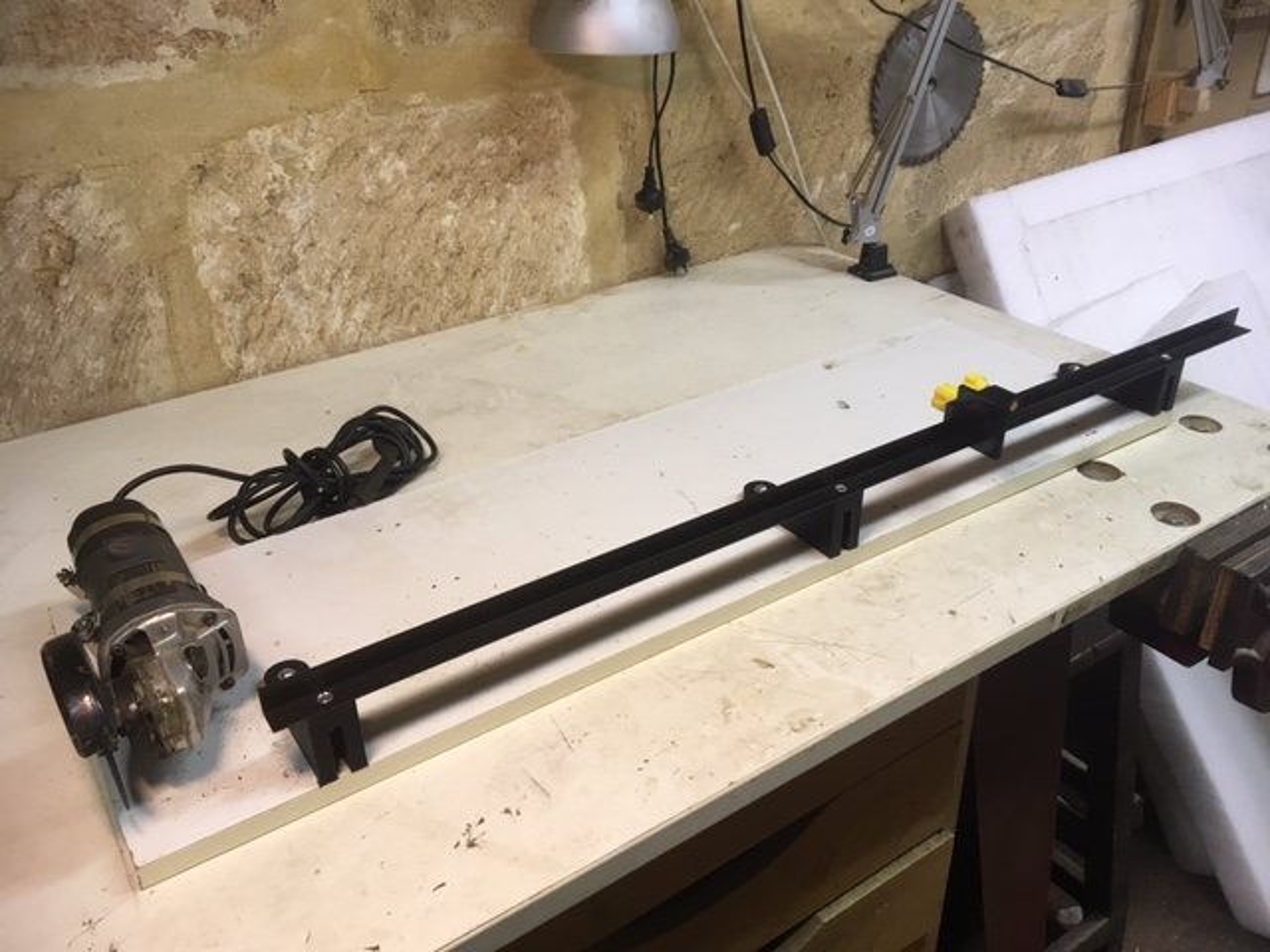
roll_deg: +0.9
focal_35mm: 29
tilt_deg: -30.4
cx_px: 635
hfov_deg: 61.7
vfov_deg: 48.2
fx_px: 1064
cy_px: 476
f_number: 2.2
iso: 50
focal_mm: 4.15
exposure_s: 1/33
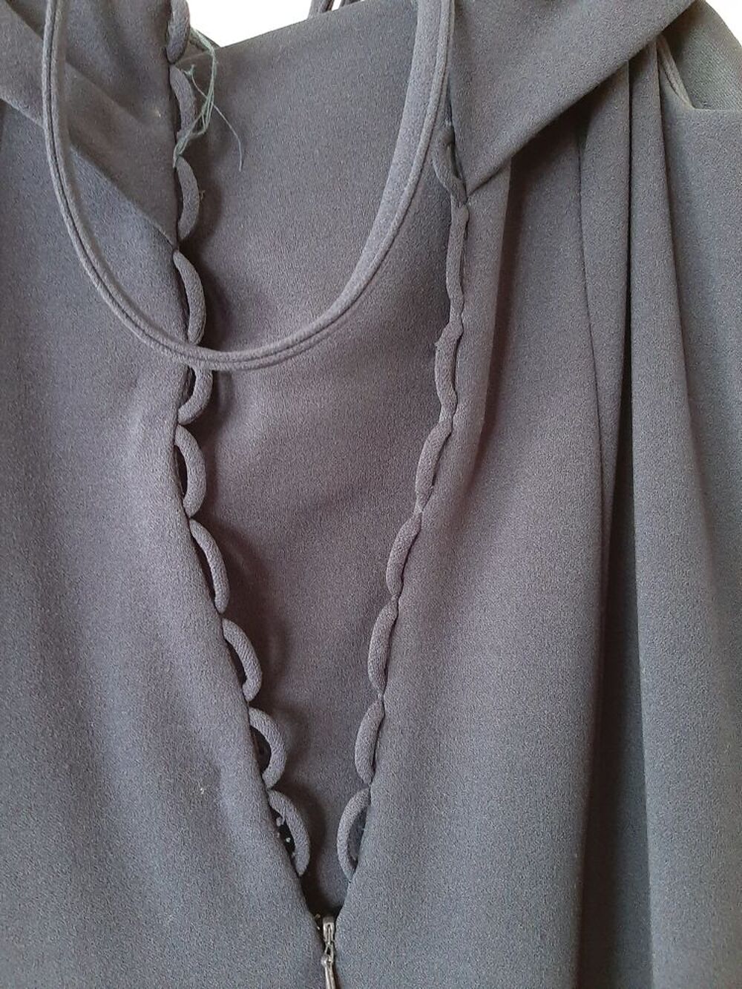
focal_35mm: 26
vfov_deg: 67.3
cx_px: 371
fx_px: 743
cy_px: 494
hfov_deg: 53.1
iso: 500
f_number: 1.7
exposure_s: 1/20
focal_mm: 3.93
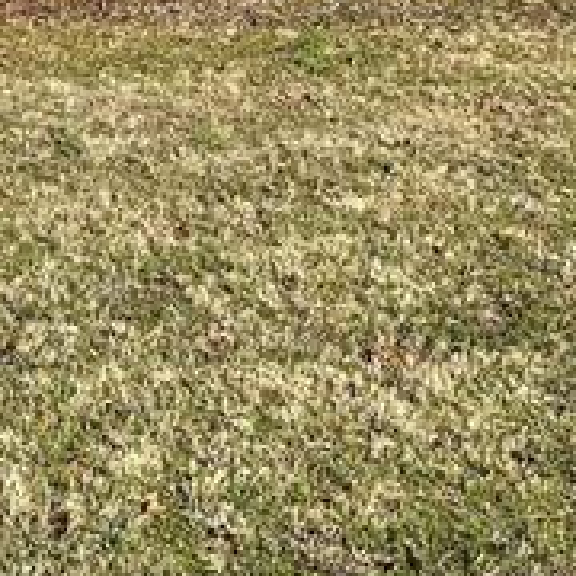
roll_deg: +0.4
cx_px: -115
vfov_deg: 12.5
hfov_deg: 13.0
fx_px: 2466
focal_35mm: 131
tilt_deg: +3.6
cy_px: -352
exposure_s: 1/3968
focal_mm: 5.7
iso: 50
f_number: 1.5
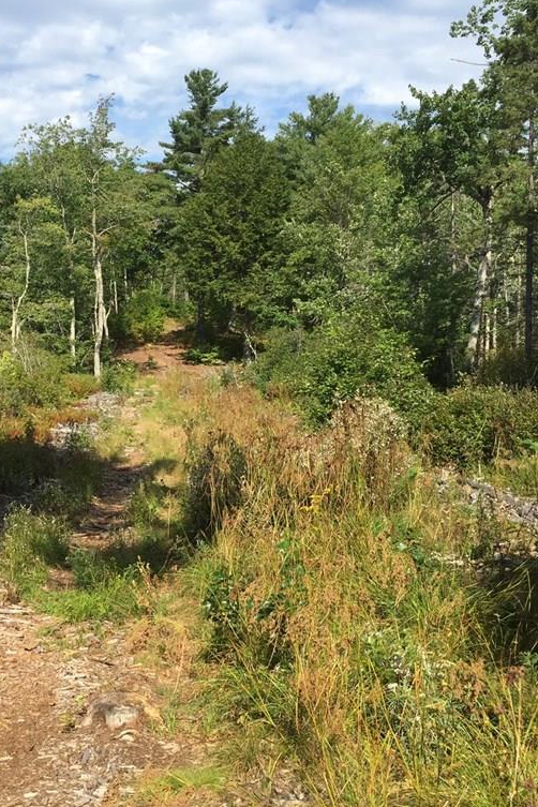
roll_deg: -0.7
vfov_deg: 47.4
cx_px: 143
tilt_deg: -3.3
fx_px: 919
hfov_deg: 32.1
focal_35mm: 41
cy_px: 400
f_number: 2.2
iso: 32
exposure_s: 1/1883
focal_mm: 4.15
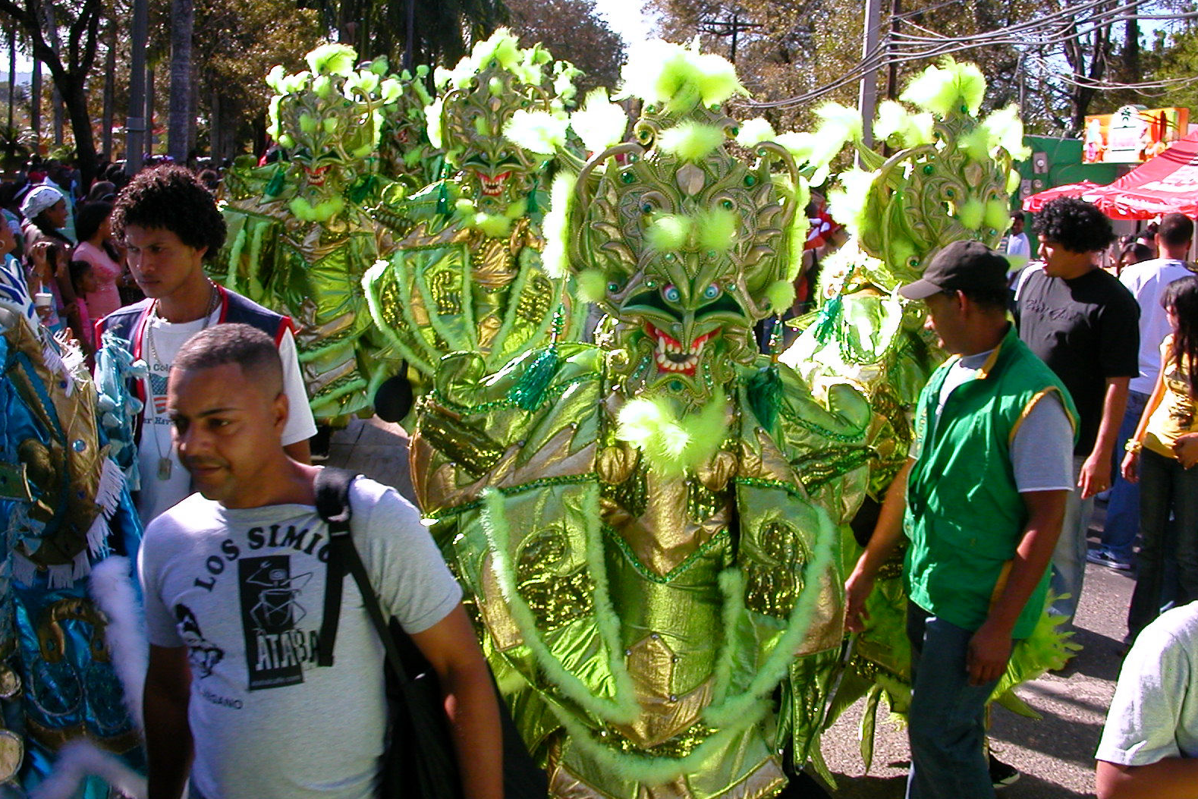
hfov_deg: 49.5
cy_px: 382
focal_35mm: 39
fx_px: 1298
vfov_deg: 34.2
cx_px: 599
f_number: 4.5
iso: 100
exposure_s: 1/252
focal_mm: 5.6
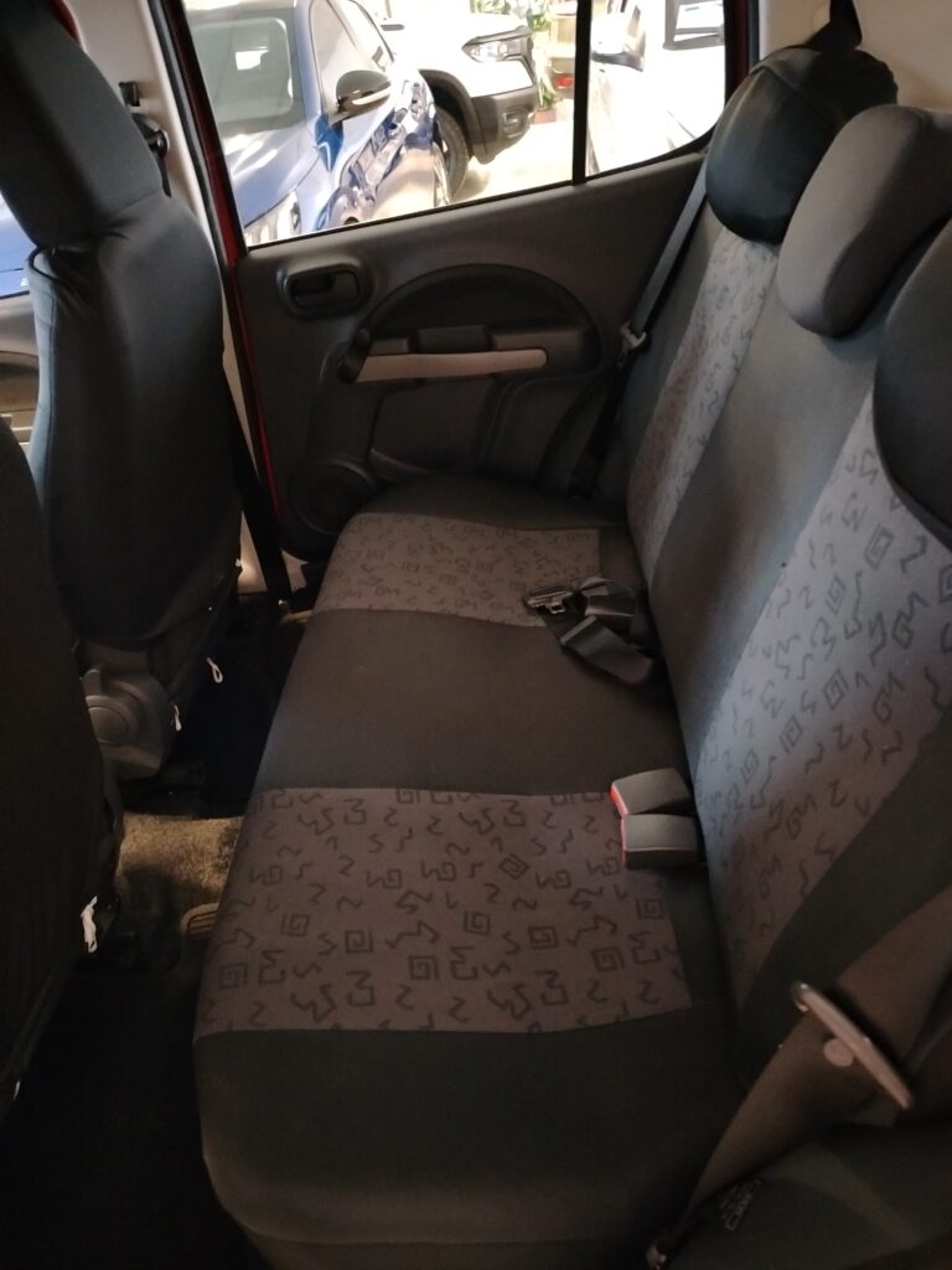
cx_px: 476
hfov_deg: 56.8
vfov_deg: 71.6
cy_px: 635
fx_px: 880
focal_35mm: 24
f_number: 1.75
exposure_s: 1/12.5
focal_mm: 5.25
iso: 14208
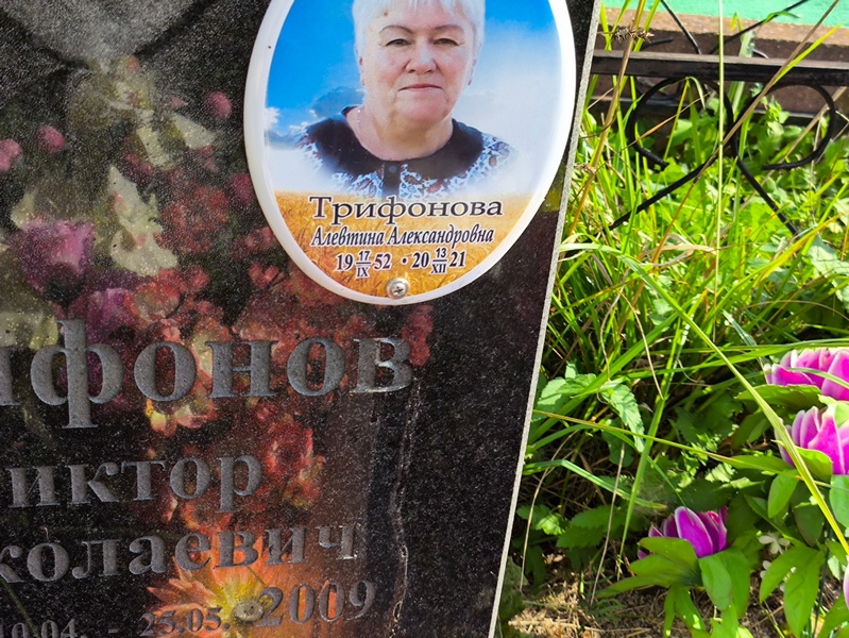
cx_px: 424
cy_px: 319
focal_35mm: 50
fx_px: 1227
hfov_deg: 38.2
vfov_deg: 29.1
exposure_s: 1/559
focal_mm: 4.71
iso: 50
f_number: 1.7
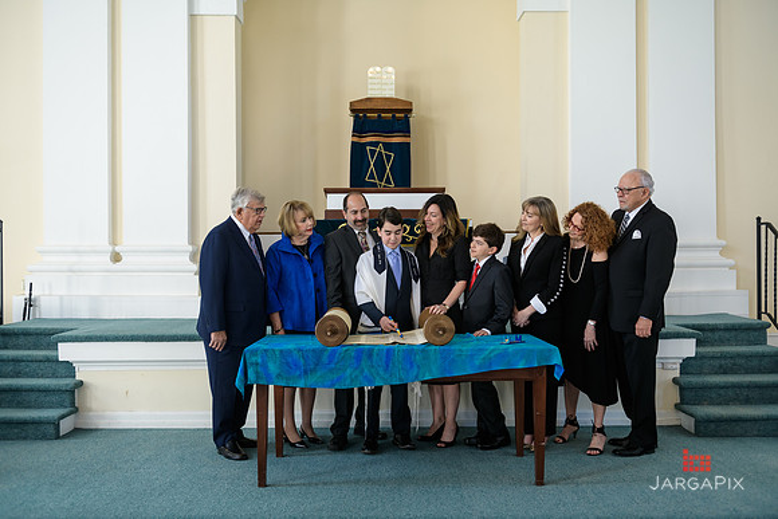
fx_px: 692
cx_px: 389
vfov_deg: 41.1
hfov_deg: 58.7
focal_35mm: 32
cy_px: 260
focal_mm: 32
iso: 400
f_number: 3.2
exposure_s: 1/125
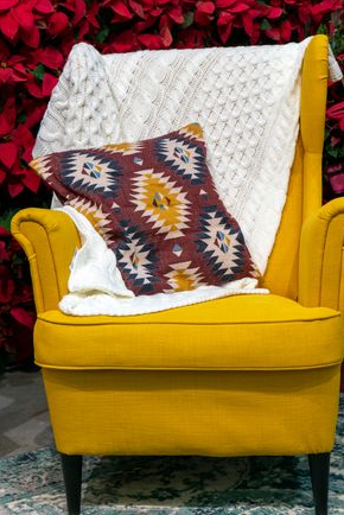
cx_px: 192
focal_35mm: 59
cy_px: 223
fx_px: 844
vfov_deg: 33.9
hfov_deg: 23.0
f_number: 5.6
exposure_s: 1/13
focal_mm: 50
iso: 125
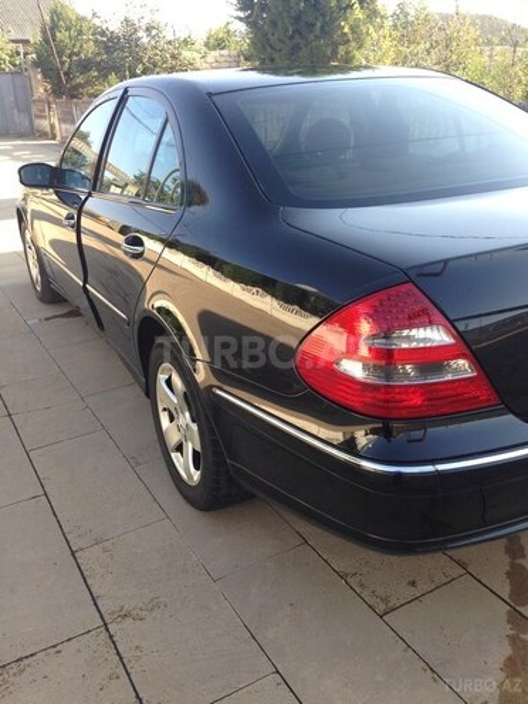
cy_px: 352
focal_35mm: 33
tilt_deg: -19.4
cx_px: 264
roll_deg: +1.8
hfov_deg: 42.9
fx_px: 671
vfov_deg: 55.4
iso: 50
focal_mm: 4.12
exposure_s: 1/275
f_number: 2.4
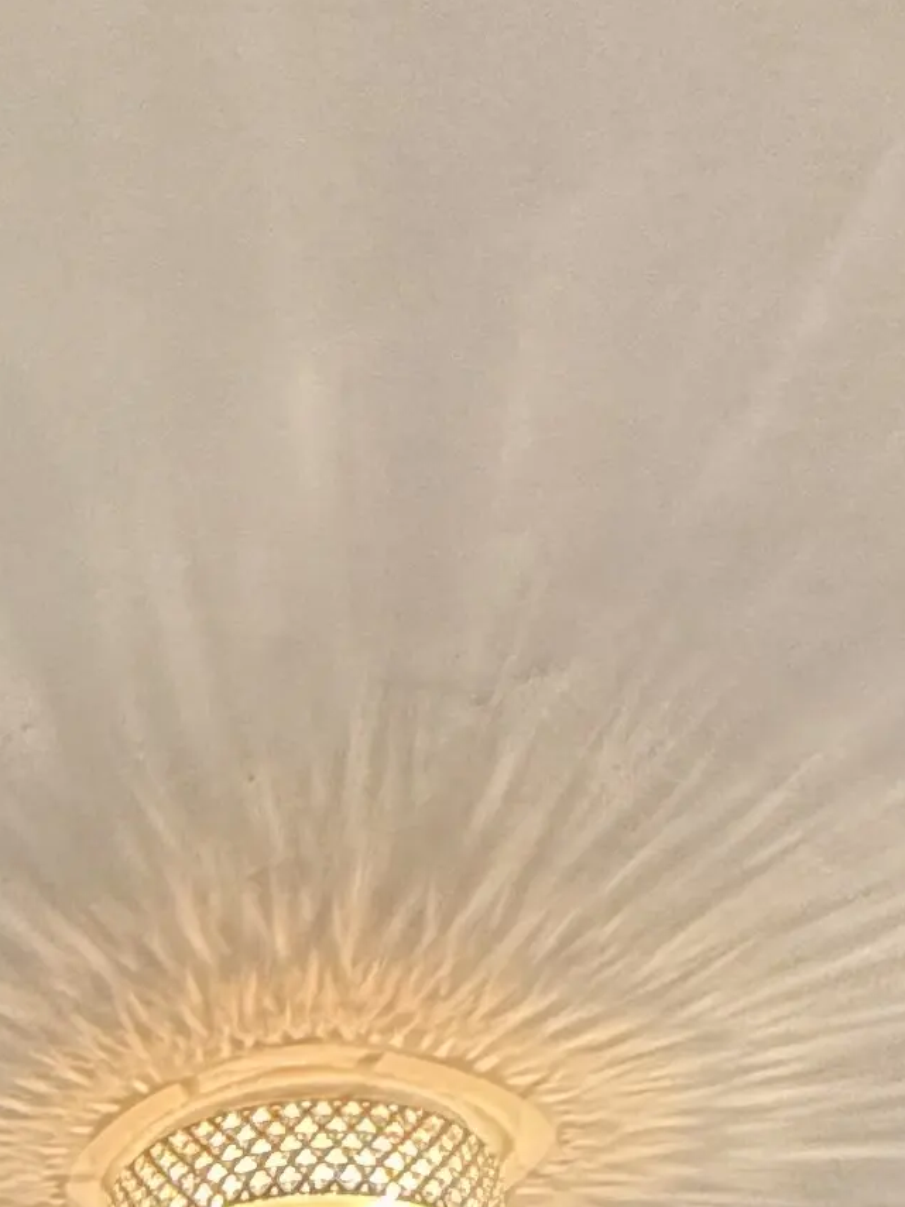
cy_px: 2212
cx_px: -155
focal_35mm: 66
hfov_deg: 20.9
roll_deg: +0.8
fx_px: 2301
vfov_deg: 20.3
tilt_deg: +0.9
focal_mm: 2.22
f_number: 2.2
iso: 320
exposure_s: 1/60
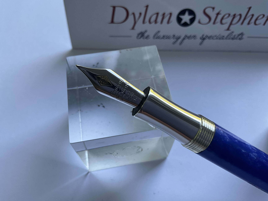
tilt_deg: -60.3
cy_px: 100
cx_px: 134
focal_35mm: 29
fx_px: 225
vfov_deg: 48.2
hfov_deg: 61.7
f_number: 1.8
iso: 40
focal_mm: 3
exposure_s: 1/122
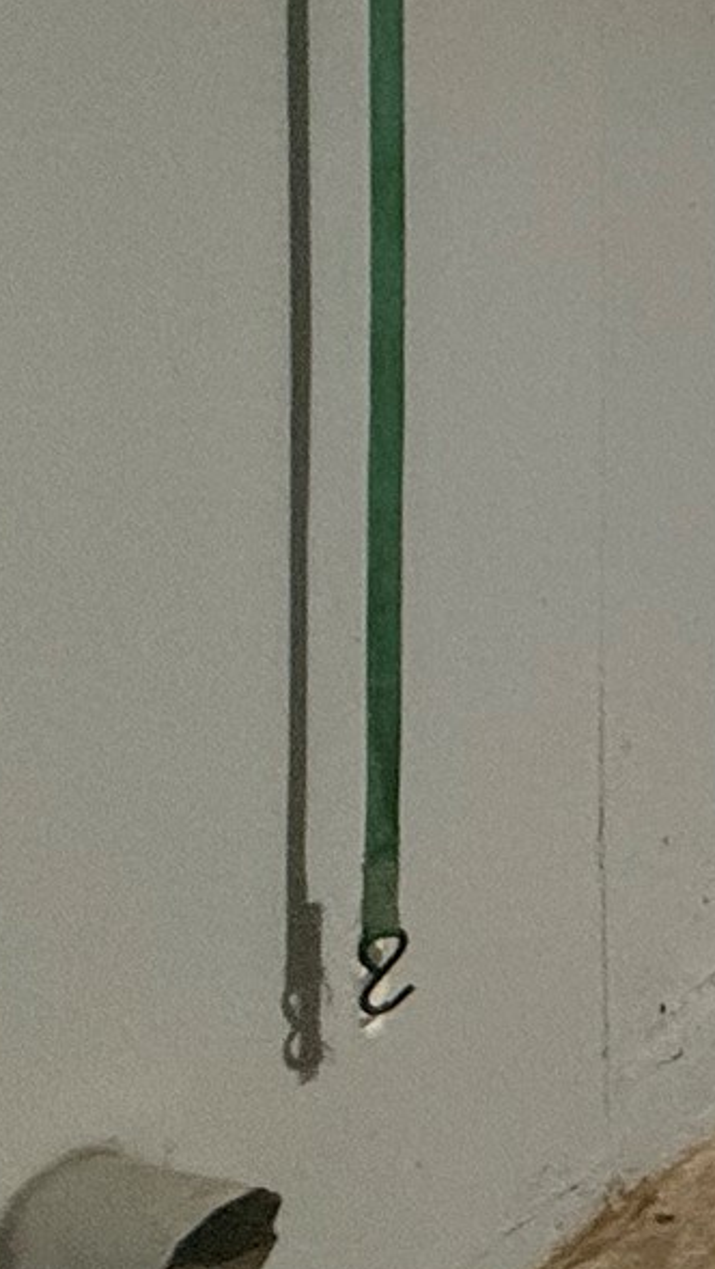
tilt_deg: -0.1
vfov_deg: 36.7
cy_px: 127
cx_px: 1794
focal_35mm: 53
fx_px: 1784
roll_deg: -0.9
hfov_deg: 14.0
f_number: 2.2
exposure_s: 1/64
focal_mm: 2.22
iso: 400
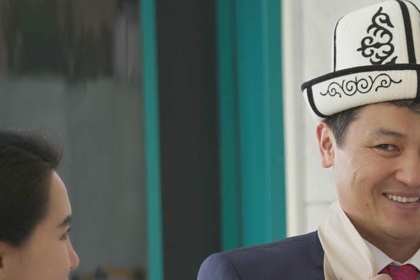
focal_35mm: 484
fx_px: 5646
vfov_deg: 2.8
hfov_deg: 4.3
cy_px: 367
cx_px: 441
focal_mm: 154
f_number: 4
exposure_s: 1/200
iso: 640
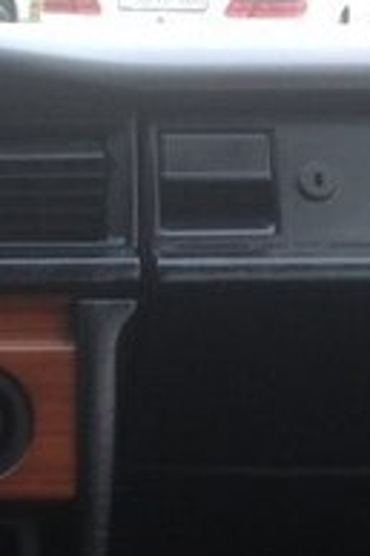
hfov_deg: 10.6
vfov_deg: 17.5
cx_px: -407
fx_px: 1807
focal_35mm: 117
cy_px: 340
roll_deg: +0.5
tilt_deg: -11.7
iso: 50
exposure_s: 1/25
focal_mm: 4.12
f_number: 2.4
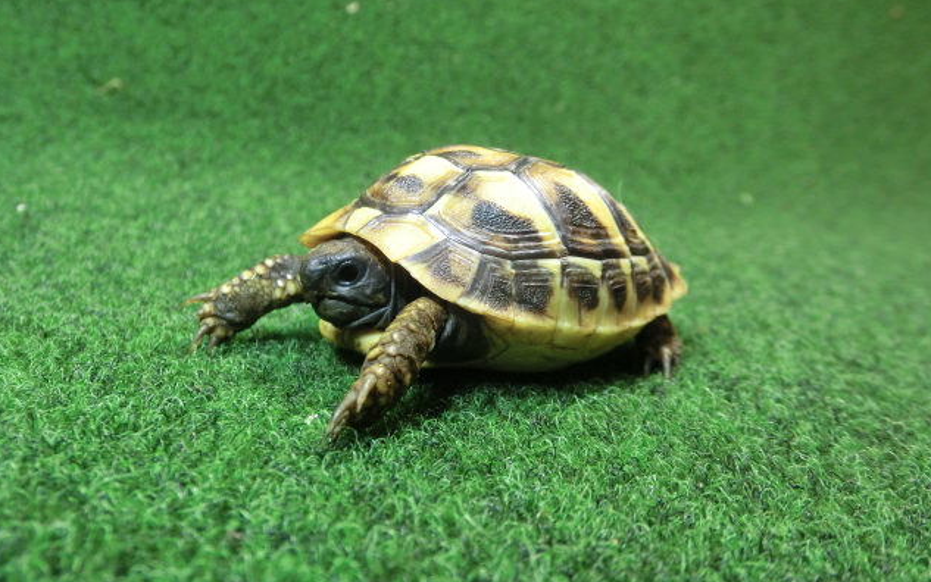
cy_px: 267
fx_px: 761
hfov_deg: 62.9
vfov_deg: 41.8
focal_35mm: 30
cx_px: 462
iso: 500
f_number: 3
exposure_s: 1/60
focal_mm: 5
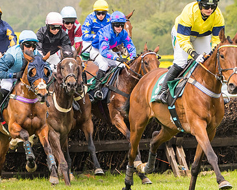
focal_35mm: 443
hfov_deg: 4.4
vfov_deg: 3.5
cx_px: 60
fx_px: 3107
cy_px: 86
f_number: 4
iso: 400
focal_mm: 110
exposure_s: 1/2000
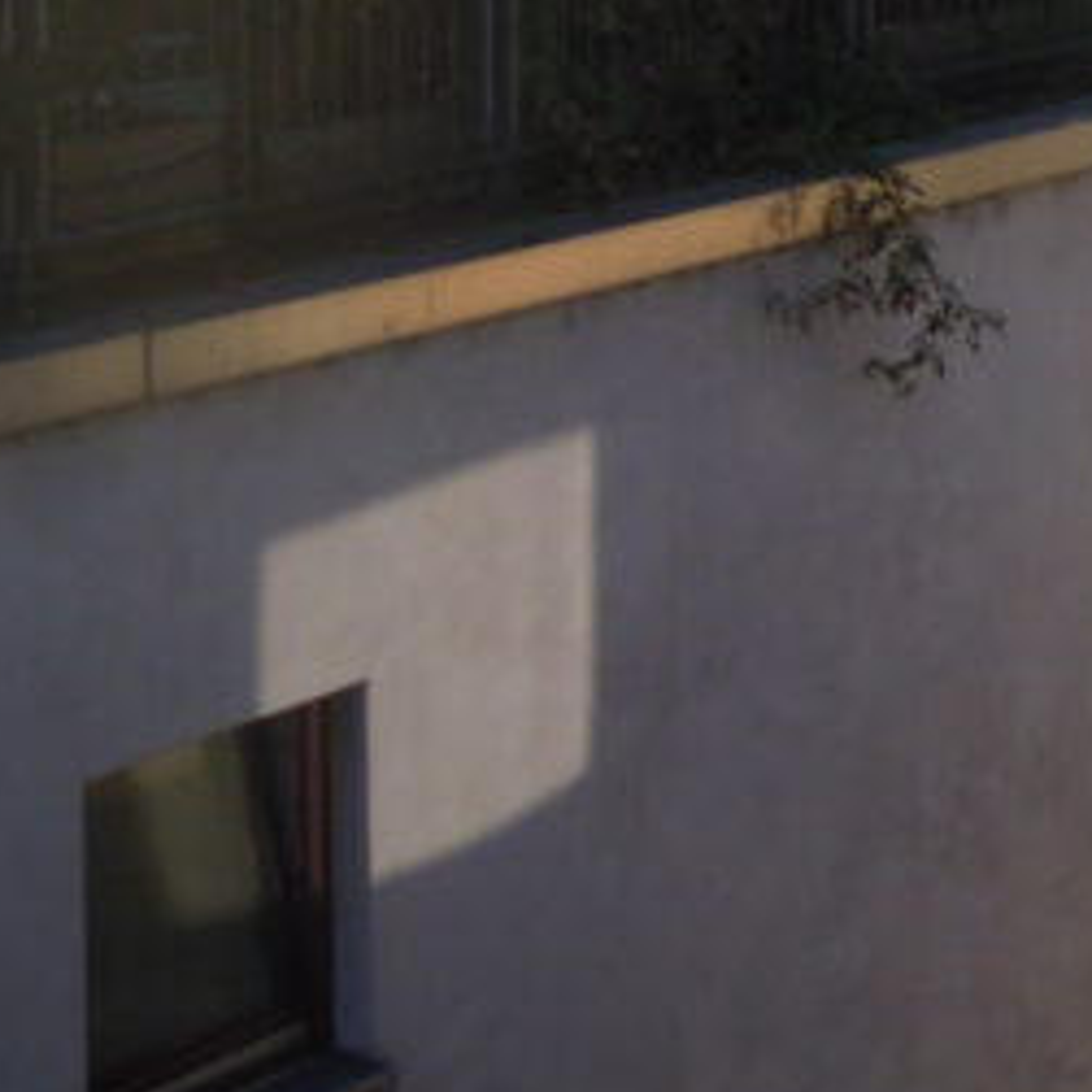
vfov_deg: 16.3
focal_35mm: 101
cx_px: 1636
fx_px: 3605
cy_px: -318
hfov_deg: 15.8
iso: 100
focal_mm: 5
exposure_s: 1/200
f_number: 7.6
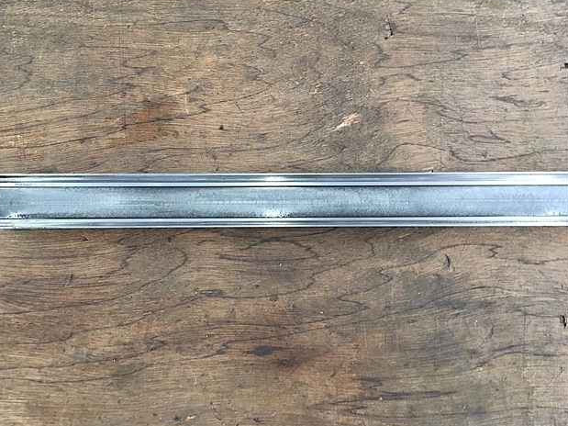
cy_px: 212
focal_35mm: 30
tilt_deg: -85.9
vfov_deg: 46.8
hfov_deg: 60.0
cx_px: 279
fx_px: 492
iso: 50
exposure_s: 1/30
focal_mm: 4.15
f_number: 2.2
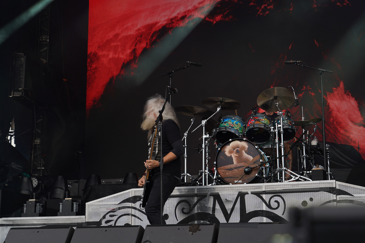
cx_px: 182
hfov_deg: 31.0
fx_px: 659
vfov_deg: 20.9
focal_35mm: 65
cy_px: 122
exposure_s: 1/160
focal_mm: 65
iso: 100
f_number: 5.6
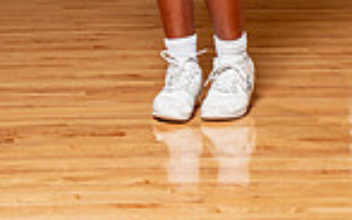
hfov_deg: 10.6
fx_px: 1891
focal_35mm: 197
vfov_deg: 6.4
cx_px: 141
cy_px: -282
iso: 200
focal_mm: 63
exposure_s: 1/250
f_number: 5.6
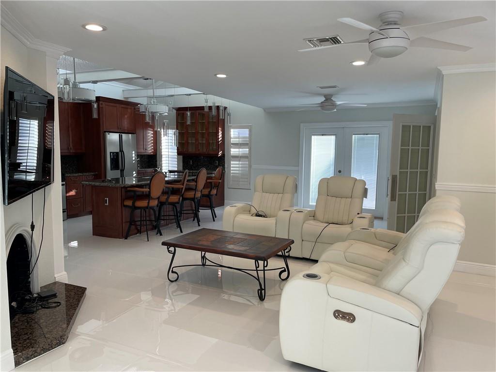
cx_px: 248
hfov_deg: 67.3
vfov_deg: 53.1
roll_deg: -0.7
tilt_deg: -6.2
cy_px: 186
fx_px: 373
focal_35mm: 26
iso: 64
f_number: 1.6
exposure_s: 1/120
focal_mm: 4.2
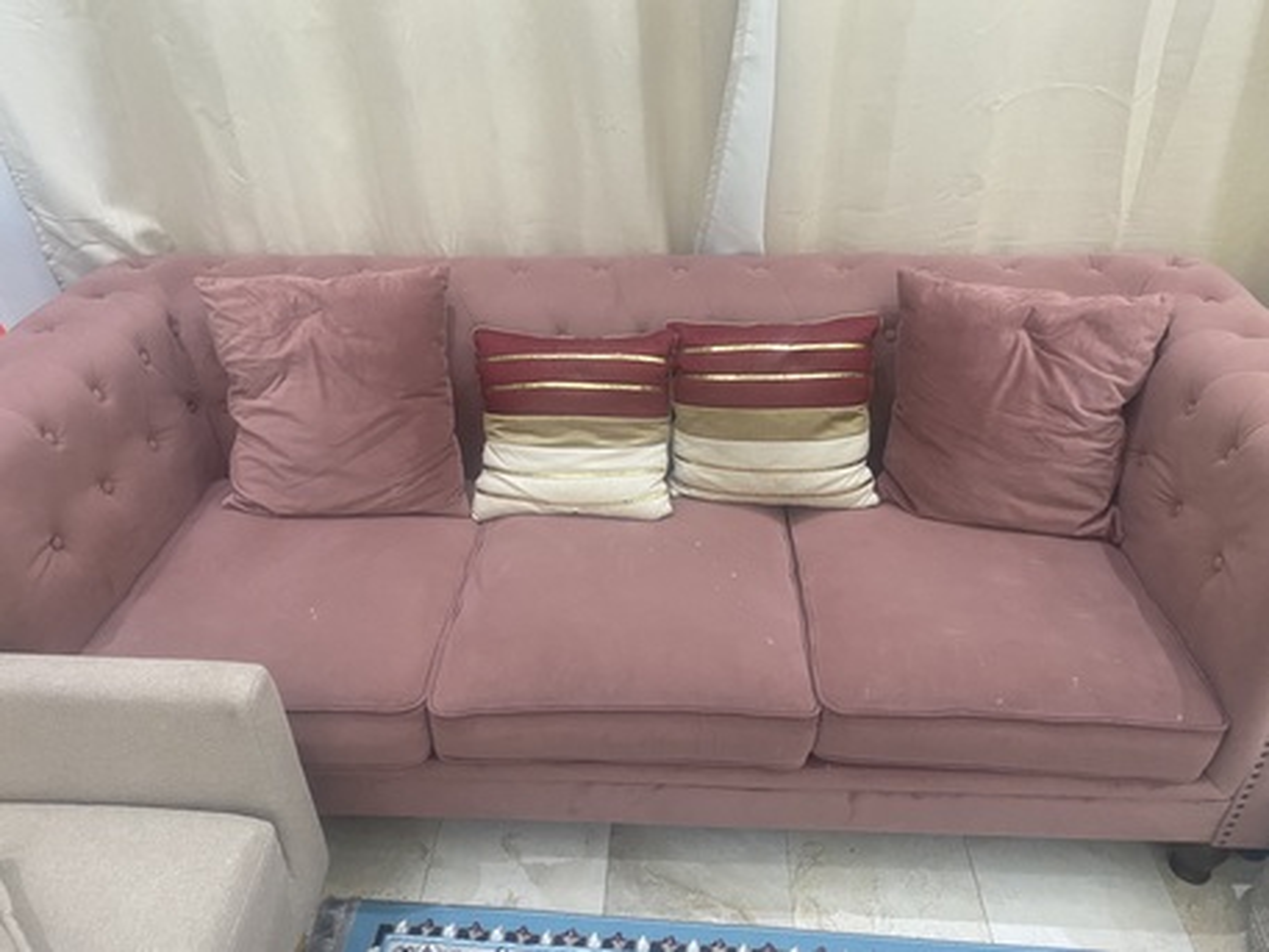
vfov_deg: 53.1
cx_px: 634
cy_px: 476
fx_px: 953
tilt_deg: -32.6
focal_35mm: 26
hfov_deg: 67.3
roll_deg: +2.1
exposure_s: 1/50
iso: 400
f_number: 1.8
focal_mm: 4.25
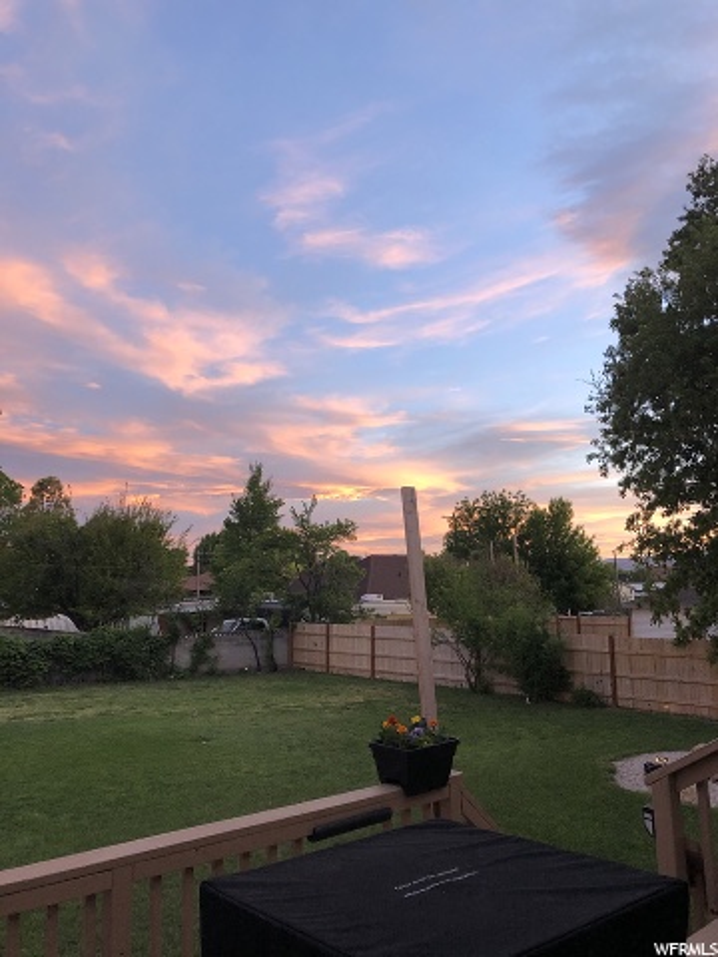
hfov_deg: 49.7
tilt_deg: +10.0
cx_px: 359
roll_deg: +0.8
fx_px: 774
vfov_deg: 63.4
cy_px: 478
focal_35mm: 28
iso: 32
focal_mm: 3.99
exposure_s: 1/30
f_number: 1.8
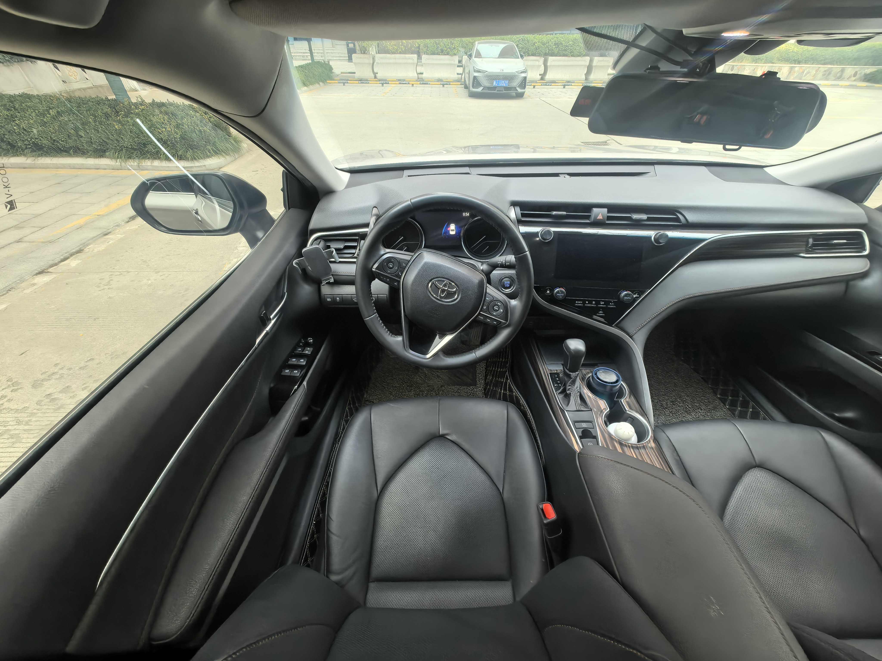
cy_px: 330
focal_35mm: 13
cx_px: 441
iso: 320
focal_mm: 1.95
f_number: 2.2
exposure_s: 1/60
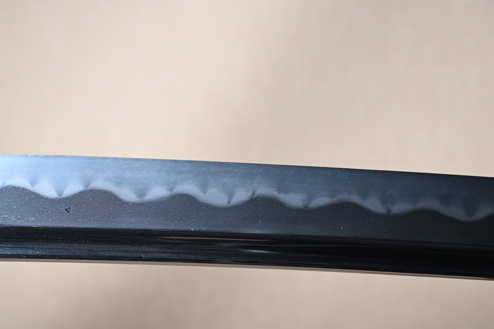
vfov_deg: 14.9
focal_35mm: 92
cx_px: 203
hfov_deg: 22.1
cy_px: 185
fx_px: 1262
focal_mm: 52
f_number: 4.8
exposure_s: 1
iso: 100
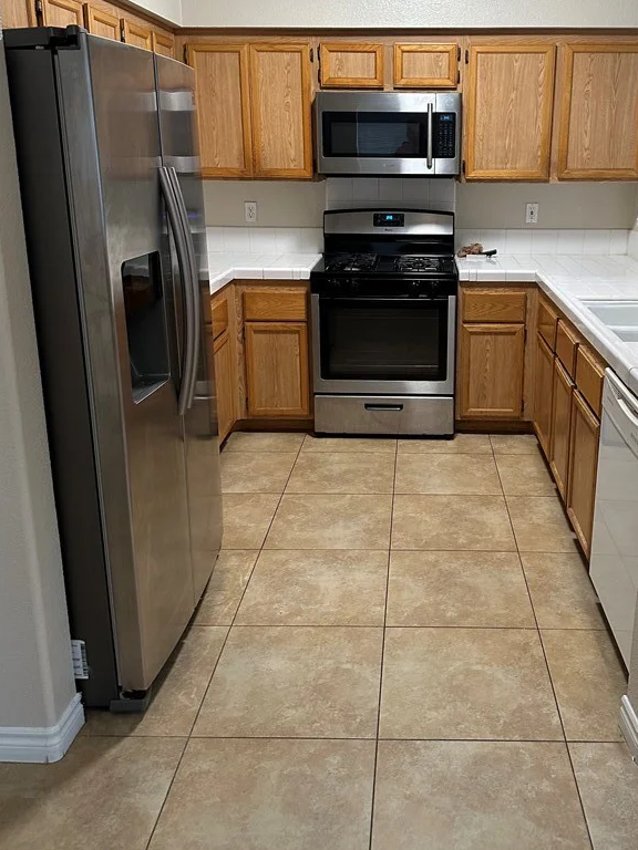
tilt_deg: -14.1
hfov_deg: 43.7
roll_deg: +0.0
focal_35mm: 32
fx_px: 786
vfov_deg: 56.3
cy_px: 335
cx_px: 414
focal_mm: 6.86
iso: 320
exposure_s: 1/60
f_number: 1.78
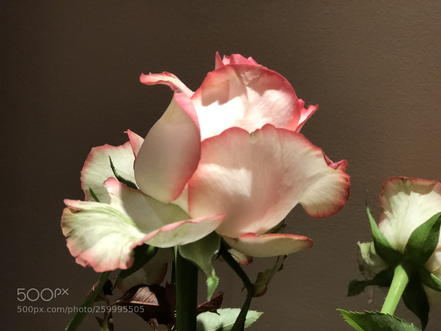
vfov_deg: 25.7
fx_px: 726
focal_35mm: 57
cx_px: 220
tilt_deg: -13.6
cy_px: 166
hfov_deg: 33.8
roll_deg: -3.1
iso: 400
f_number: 2.8
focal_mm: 6.6
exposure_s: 1/50
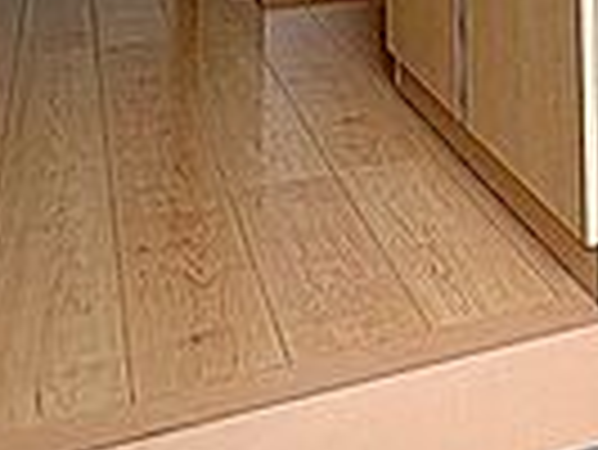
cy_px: -436
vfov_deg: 17.3
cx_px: 567
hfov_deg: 29.1
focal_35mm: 63
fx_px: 1089
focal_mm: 2.22
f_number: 2.2
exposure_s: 1/202
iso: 40
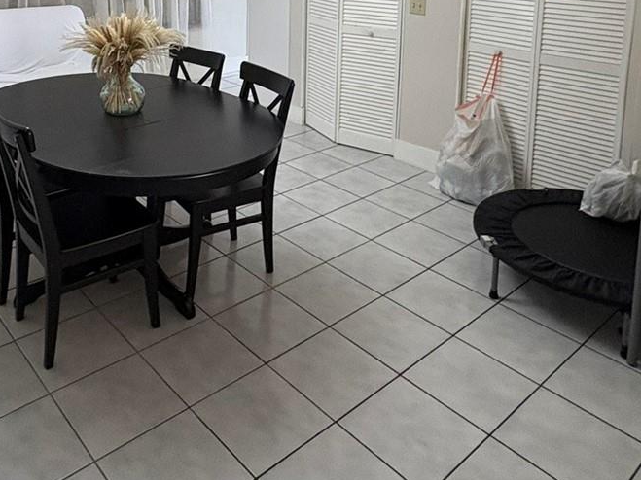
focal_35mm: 34
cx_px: 237
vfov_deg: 37.7
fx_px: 629
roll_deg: +0.2
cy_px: 11
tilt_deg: -6.6
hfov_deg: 53.3
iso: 250
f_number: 2.2
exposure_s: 1/60
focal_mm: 2.22
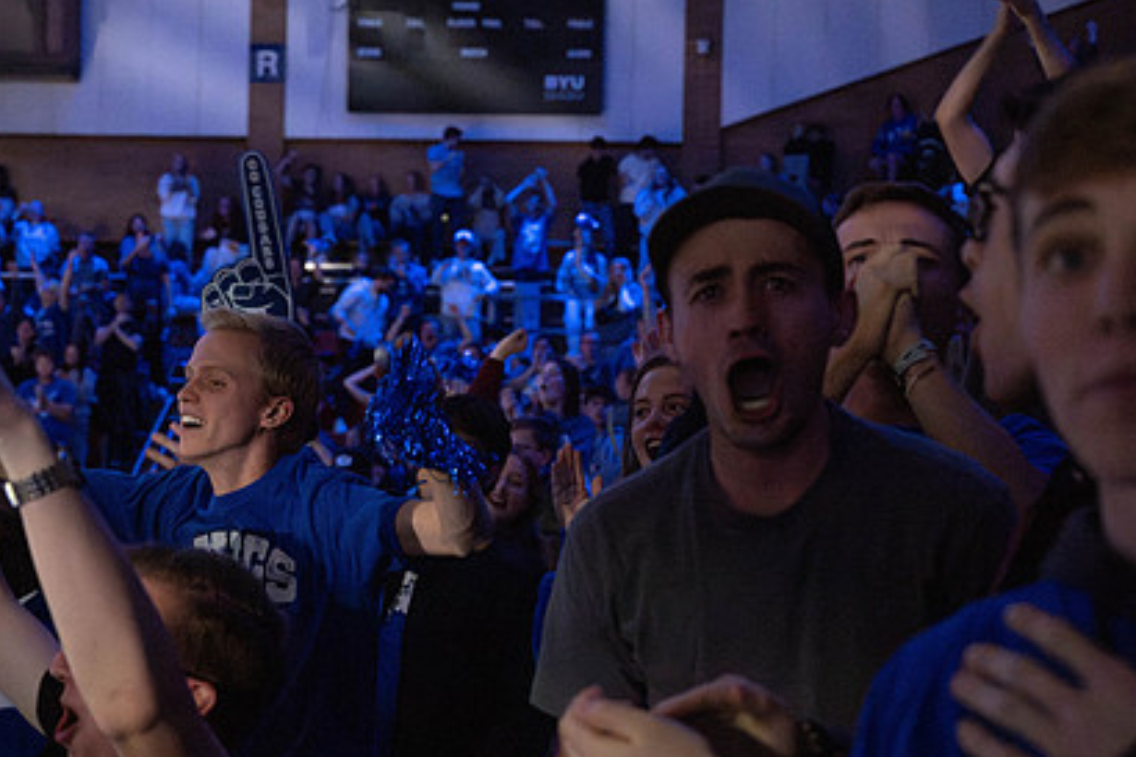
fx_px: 2271
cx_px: 457
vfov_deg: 18.9
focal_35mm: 72
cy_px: 398
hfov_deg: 28.0
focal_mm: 49
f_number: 4
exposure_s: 1/250
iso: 20000
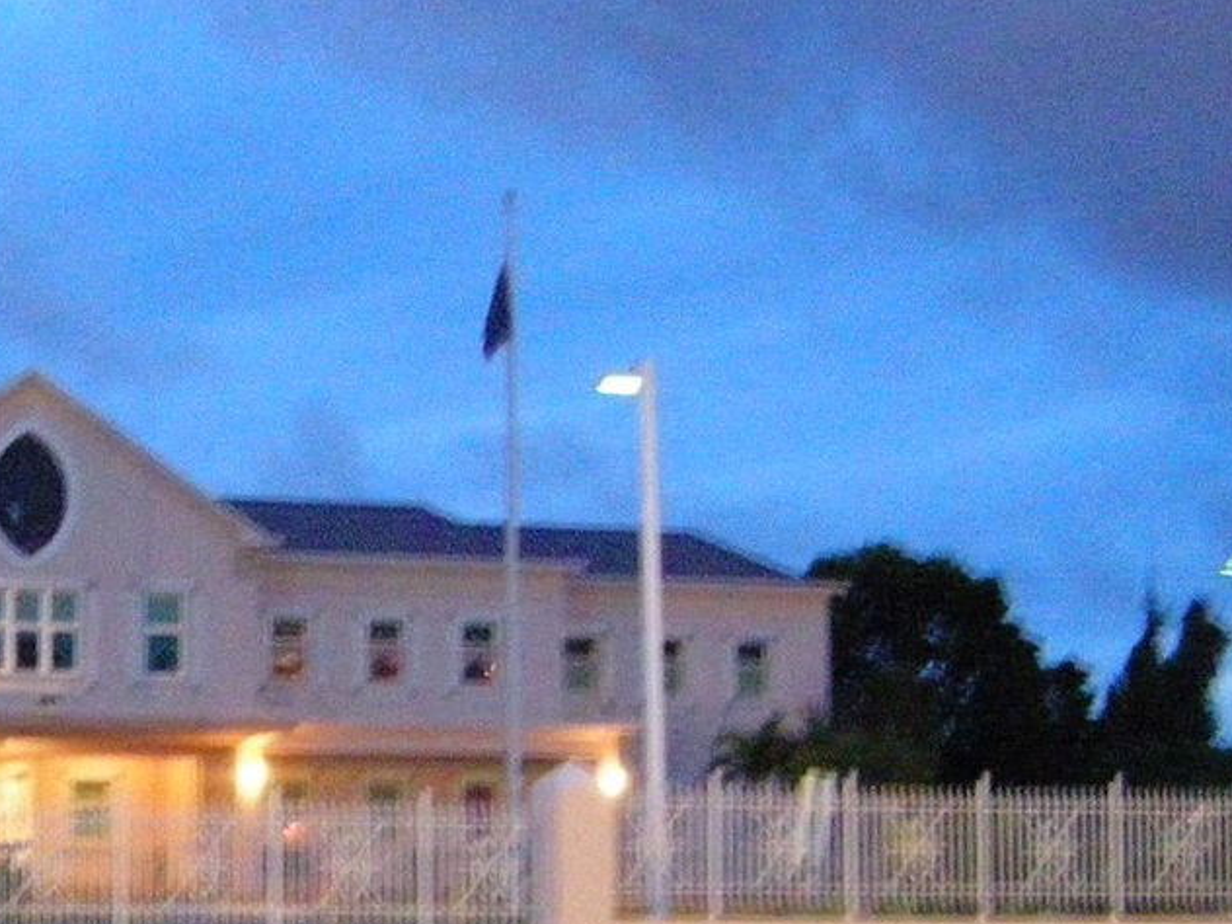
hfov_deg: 22.0
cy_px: 764
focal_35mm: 85
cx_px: -55
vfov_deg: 17.2
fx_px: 3025
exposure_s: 1/2.2
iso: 800
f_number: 2.8
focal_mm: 4.7
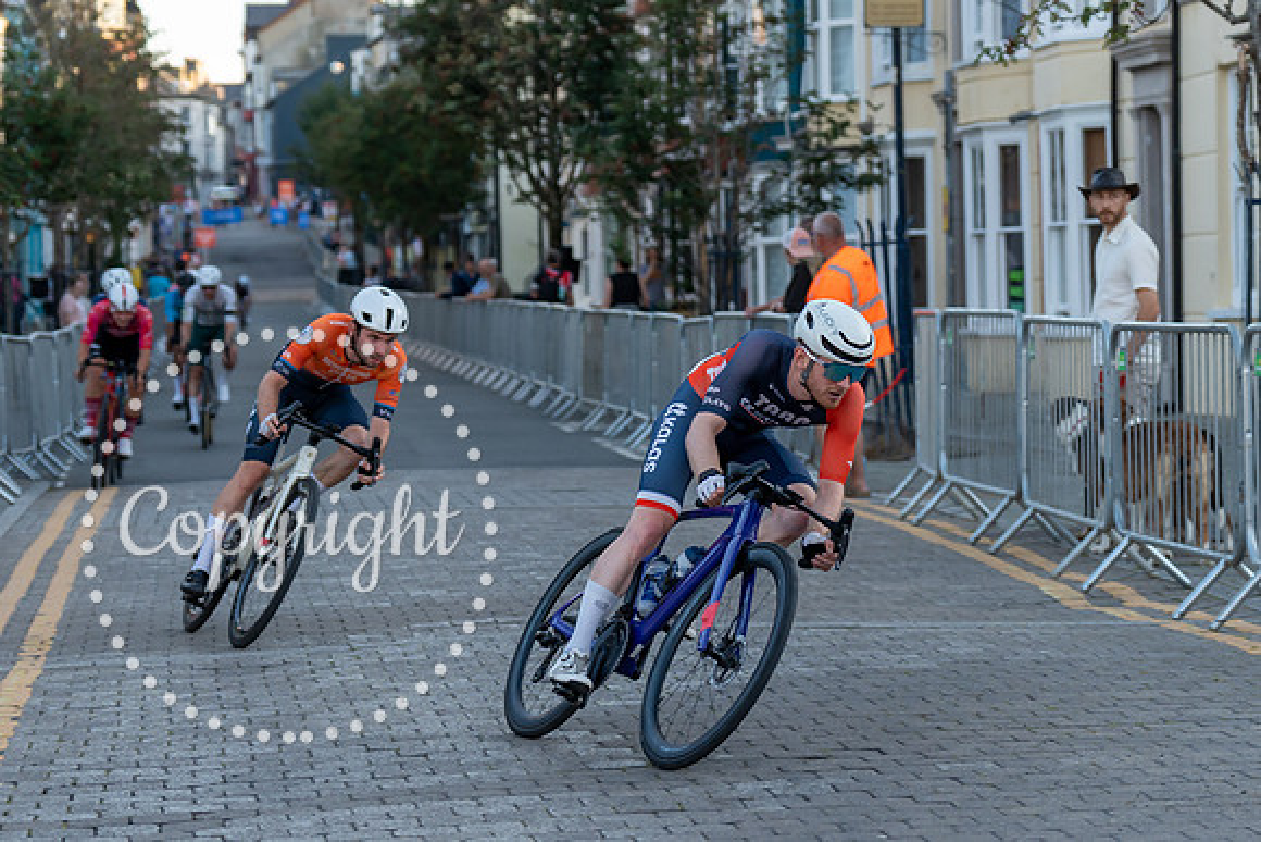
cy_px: 417
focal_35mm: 120
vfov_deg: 11.4
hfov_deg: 17.0
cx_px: 794
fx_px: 4216
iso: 400
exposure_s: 1/800
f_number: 3.2
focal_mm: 70
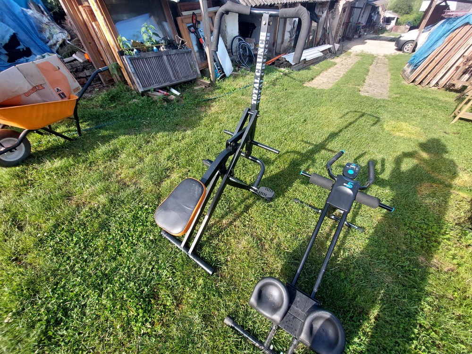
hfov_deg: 106.2
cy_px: 177
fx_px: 177
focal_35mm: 13
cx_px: 236
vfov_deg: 89.9
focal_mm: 1.74
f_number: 2.2
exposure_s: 1/360
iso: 50
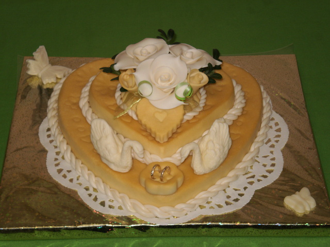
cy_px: 124
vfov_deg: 17.2
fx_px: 820
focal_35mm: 86
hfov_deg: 22.8
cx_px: 165
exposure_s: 1/50
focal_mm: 14.3
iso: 100
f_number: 5.1
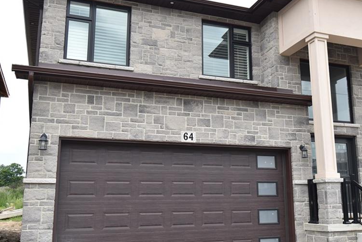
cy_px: 120
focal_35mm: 41
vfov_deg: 32.7
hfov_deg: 47.0
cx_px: 224
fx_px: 412
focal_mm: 20
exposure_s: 1/200
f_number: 7.1
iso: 200
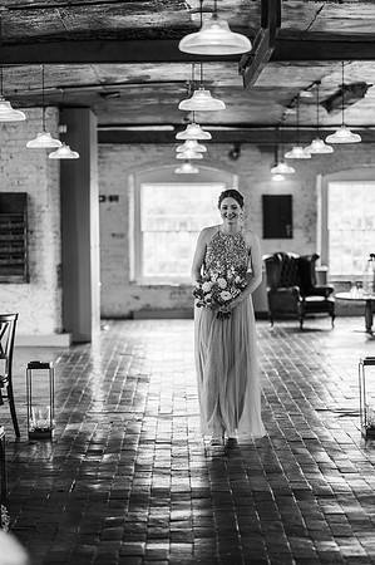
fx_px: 1331
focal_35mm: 85
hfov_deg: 16.0
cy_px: 282
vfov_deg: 23.9
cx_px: 188
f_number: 1.8
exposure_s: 1/200
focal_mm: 85
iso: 110
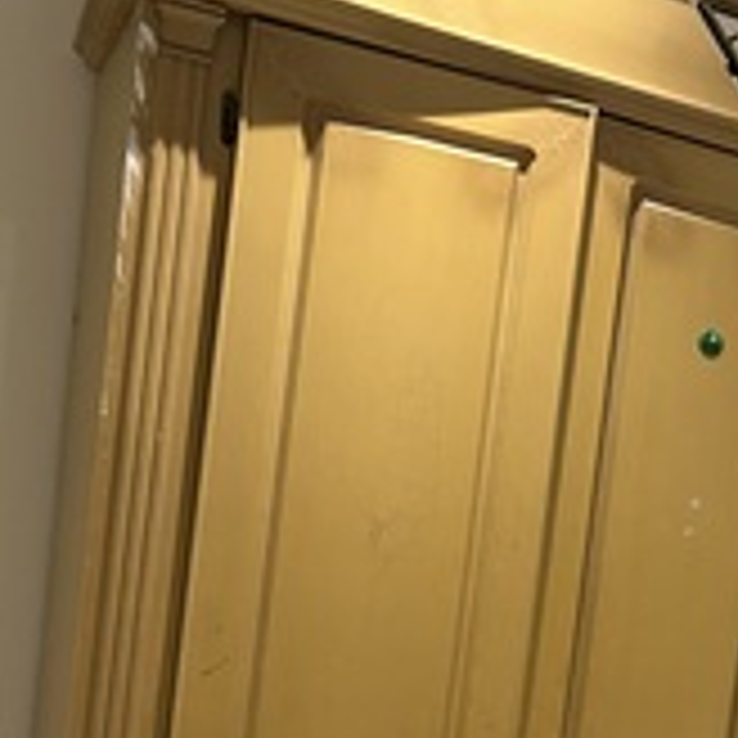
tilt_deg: -4.1
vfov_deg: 25.9
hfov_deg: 24.7
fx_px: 1544
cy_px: 691
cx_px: 848
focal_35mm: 64
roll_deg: -7.6
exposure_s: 1/60
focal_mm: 5.7
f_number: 1.5
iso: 250
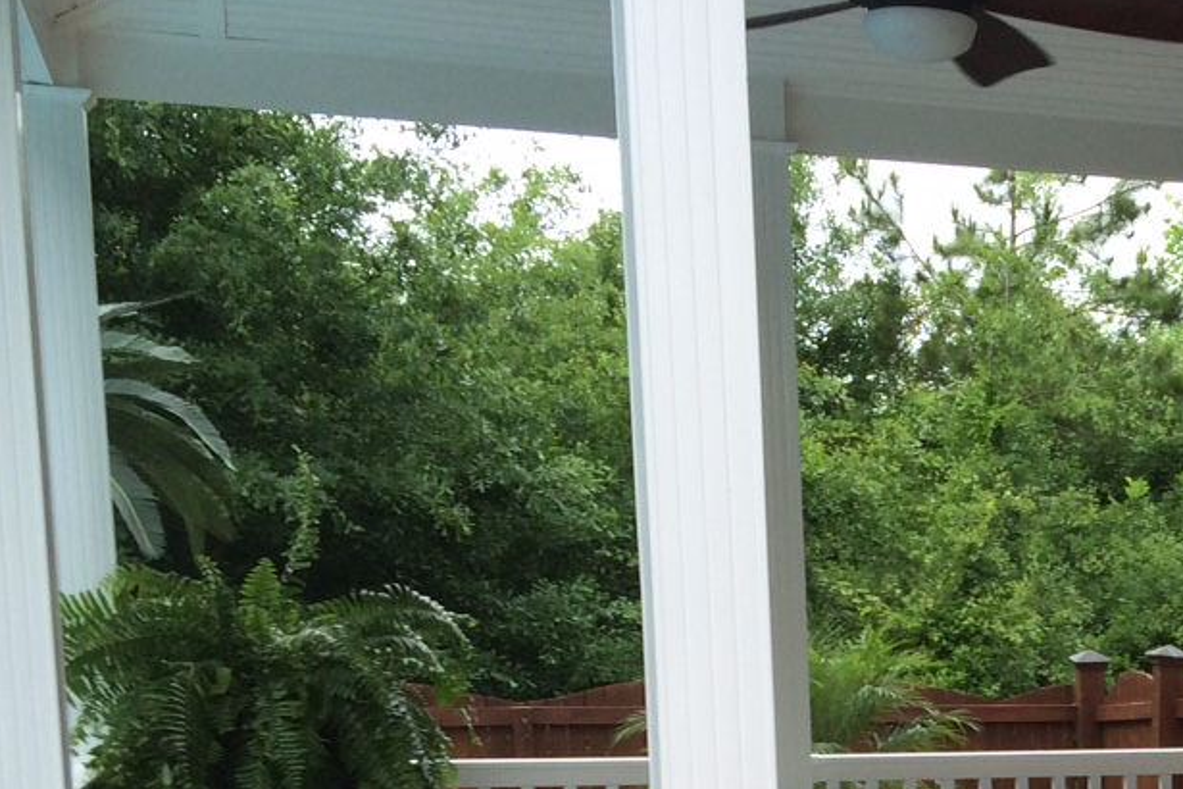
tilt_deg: -7.8
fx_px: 2629
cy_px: 970
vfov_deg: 16.3
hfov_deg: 23.4
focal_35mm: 80
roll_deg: +0.1
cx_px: 1383
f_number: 2.2
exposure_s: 1/197
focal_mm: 4.15
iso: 32
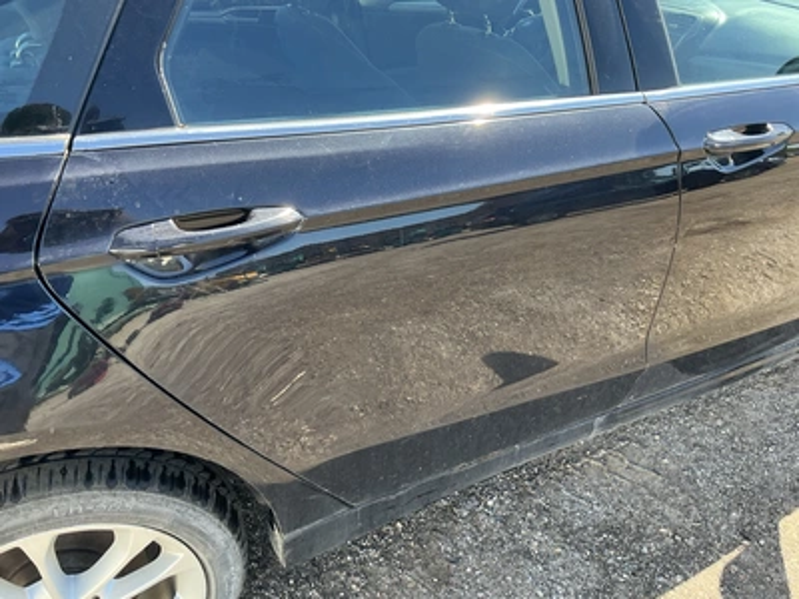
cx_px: 400
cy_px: 300
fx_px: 646
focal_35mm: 28
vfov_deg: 49.7
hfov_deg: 63.4
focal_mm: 3
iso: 32
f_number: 1.8
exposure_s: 1/172
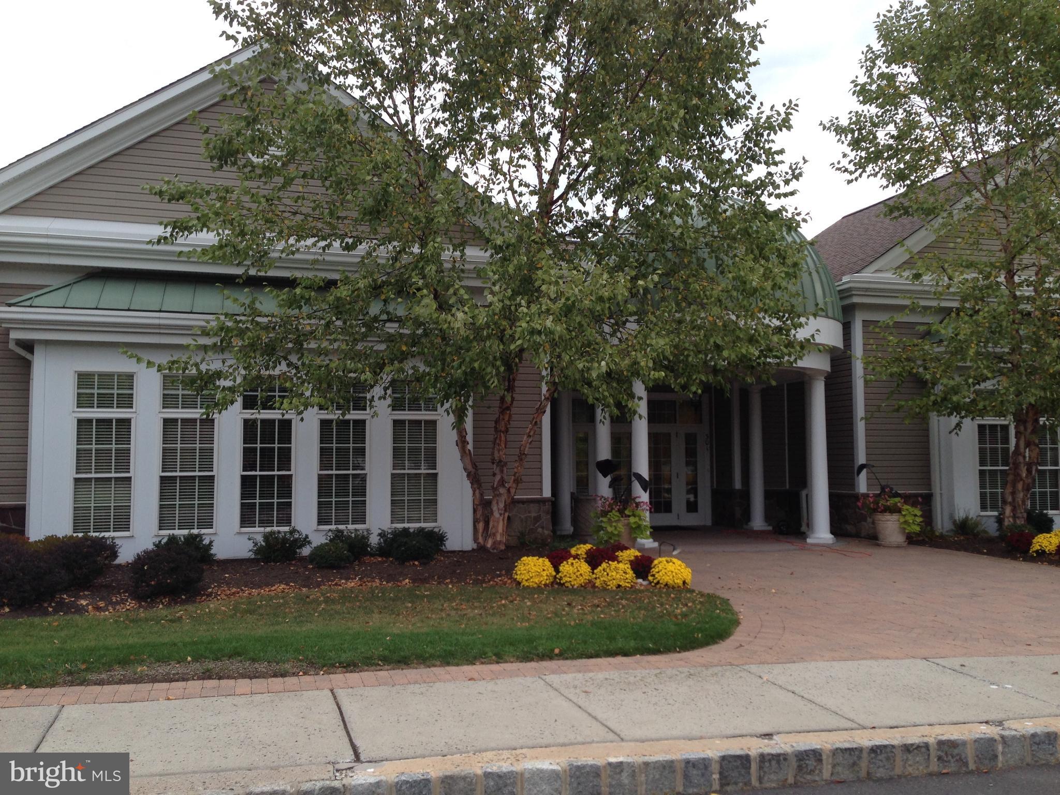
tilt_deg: +4.9
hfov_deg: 55.4
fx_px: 1011
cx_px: 530
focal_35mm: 33
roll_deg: +0.5
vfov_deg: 42.9
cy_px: 398
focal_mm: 4.12
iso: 50
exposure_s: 1/234
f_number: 2.4
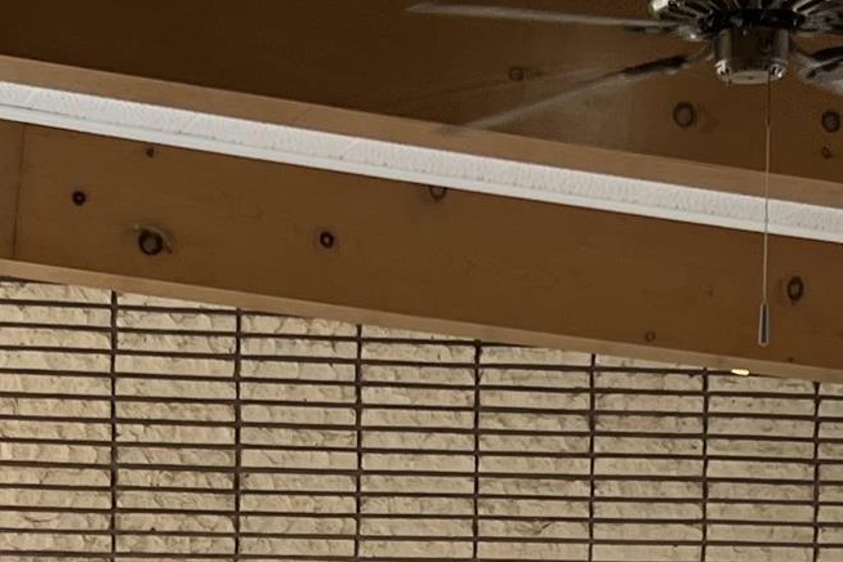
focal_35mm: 127
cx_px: 389
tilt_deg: -0.5
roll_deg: -0.4
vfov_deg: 10.5
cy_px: 750
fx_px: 2974
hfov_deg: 16.1
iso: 40
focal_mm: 5.7
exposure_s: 1/120
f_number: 1.5
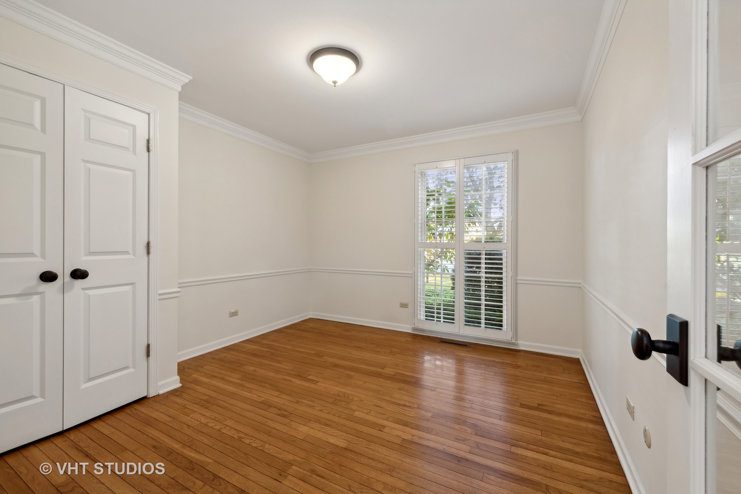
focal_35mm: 15
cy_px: 247
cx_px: 370
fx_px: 309
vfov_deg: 77.3
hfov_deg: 100.4
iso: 200
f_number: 9.5
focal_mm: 15
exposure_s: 1/8
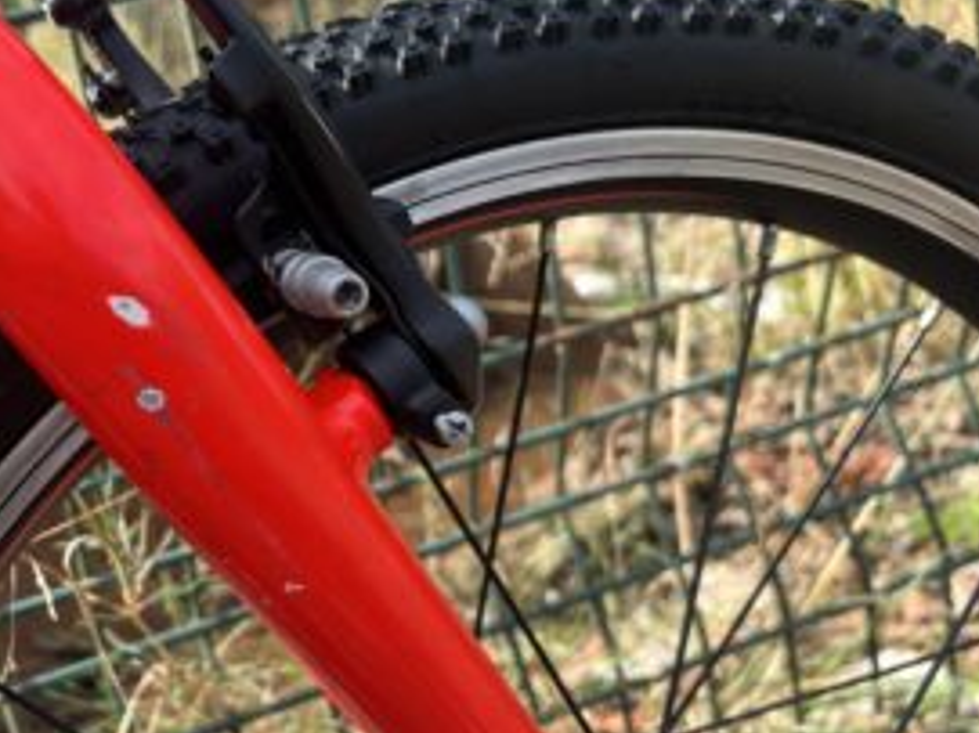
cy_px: 383
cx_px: 170
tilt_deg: -17.6
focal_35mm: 46
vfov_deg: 31.5
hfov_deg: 39.3
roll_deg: +13.2
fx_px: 1300
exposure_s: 1/864
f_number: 1.6
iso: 50
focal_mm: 5.1
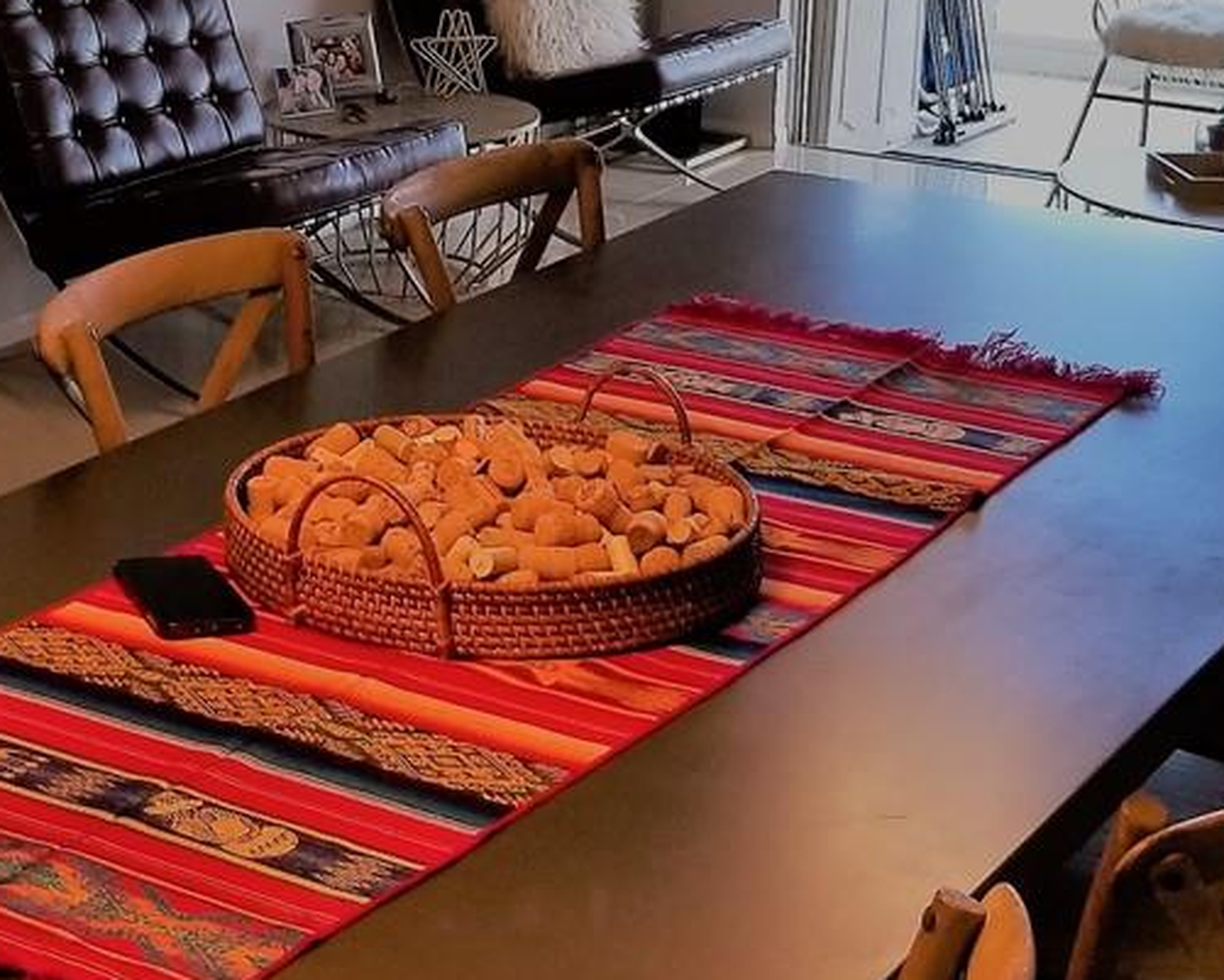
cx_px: 320
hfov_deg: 23.3
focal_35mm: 81
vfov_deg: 18.7
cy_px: 147
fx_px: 2935
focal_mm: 4.25
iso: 80
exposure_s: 1/60
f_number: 1.7
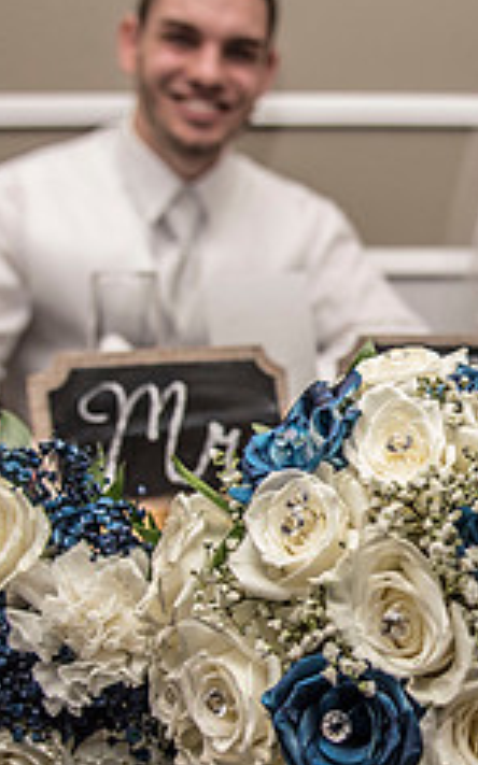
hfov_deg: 21.0
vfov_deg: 33.8
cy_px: 476
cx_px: 452
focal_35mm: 60
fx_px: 1251
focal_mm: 24
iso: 1000
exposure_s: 1/200
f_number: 4
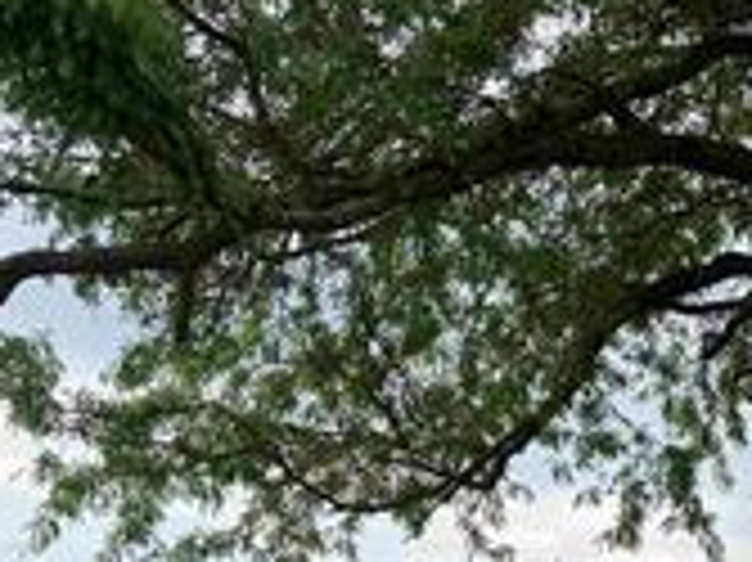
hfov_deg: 25.8
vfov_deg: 18.5
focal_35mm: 72
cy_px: 798
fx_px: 1563
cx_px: 734
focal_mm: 6.76
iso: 80
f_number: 1.78
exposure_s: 1/1366
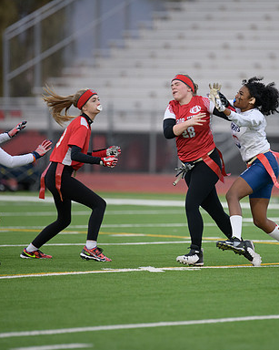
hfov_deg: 3.6
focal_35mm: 425
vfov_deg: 4.6
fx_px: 4388
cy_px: 175
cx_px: 211
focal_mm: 300
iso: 1000
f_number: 2.8
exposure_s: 1/1250
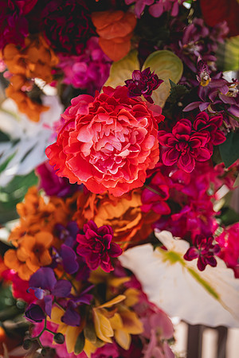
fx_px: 498
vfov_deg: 39.6
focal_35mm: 50
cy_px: 179
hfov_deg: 27.0
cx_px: 120
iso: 50
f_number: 1.2
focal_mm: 50
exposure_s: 1/1600
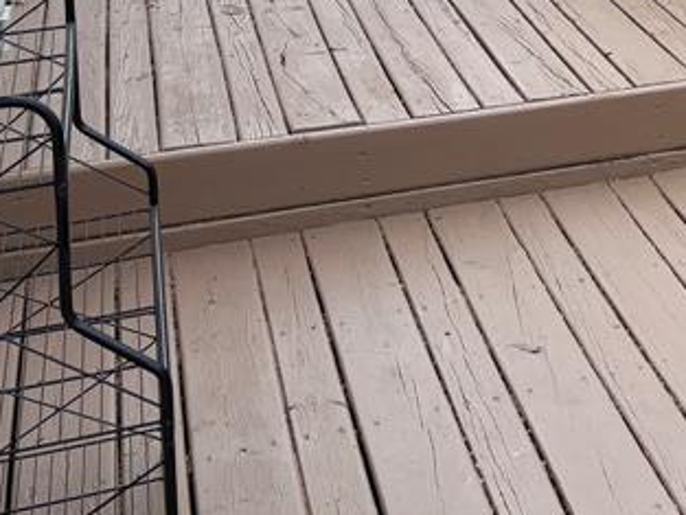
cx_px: 866
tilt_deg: -5.2
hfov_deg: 21.1
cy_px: -270
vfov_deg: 15.9
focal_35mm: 85
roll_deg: +0.4
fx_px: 1685
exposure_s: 1/716
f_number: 1.6
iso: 64
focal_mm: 5.96
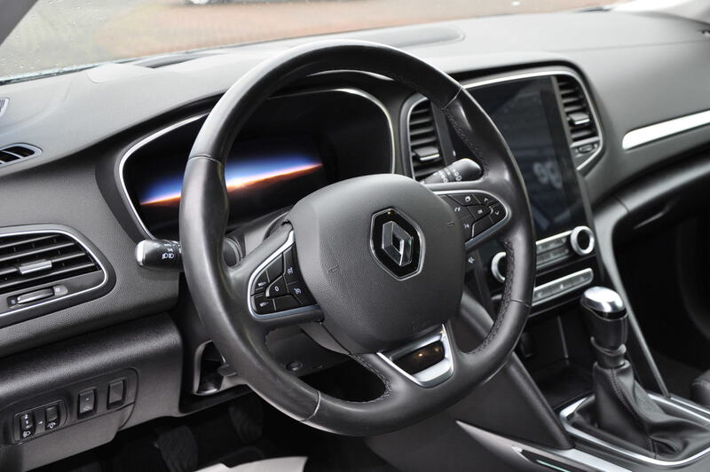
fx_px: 828
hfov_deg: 46.4
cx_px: 355
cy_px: 236
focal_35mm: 42
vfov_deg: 31.8
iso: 450
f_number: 4
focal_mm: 28
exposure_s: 1/125
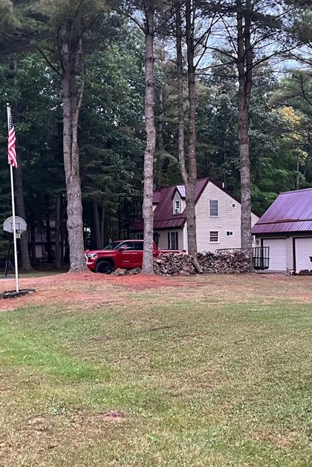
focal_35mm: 44
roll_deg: +1.3
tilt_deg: +0.5
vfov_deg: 44.4
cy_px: 253
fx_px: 571
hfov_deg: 30.3
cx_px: 211
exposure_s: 1/40
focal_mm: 5.1
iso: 640
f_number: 1.6
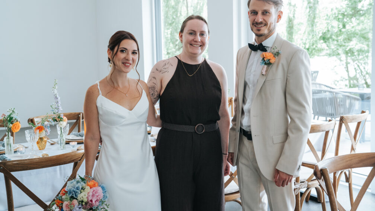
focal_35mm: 49
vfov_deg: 24.4
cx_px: 185
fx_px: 487
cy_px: 100
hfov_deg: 42.1
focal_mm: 46
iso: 2000
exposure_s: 1/250
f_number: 4.5
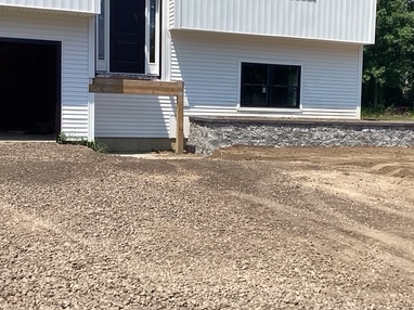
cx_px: 263
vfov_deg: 28.0
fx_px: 622
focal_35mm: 52
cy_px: 153
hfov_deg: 36.6
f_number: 2.4
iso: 25
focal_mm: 3.3
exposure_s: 1/1431
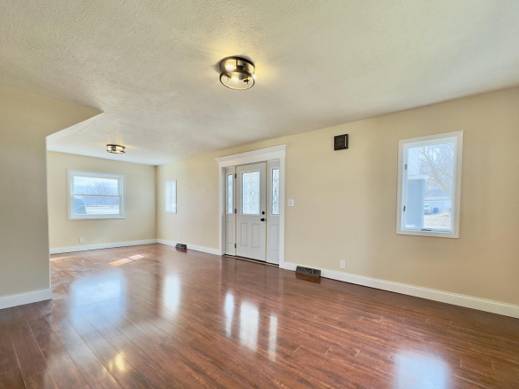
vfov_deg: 77.8
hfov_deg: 94.4
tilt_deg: -2.9
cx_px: 275
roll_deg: -0.7
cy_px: 217
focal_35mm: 16
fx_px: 240
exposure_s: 1/120
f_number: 2.2
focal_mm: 2.22
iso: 50
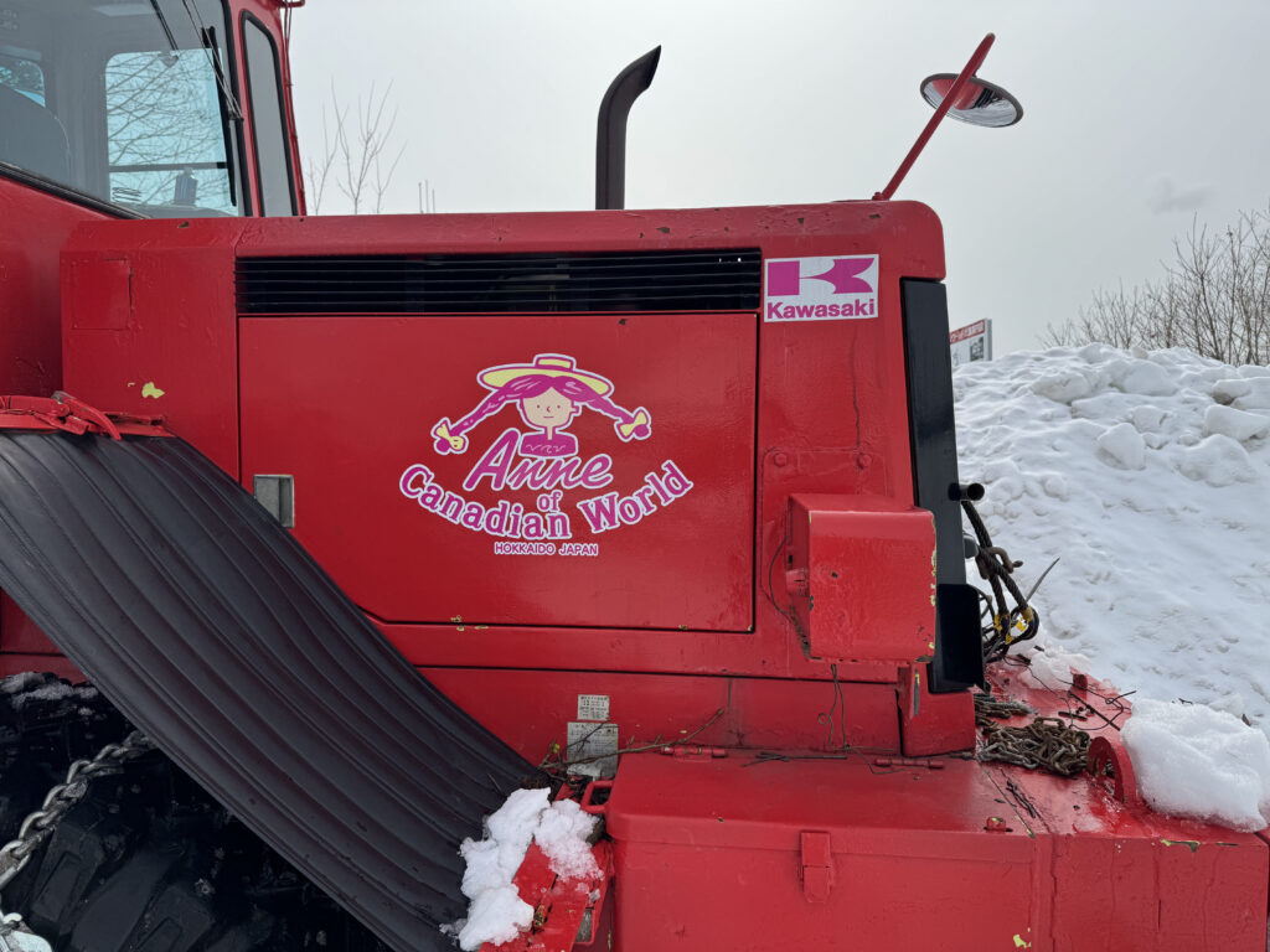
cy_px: 476
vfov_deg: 56.8
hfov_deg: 71.6
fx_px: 881
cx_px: 635
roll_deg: +1.6
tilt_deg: -2.4
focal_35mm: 24
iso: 80
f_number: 1.78
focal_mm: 6.76
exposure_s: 1/7092
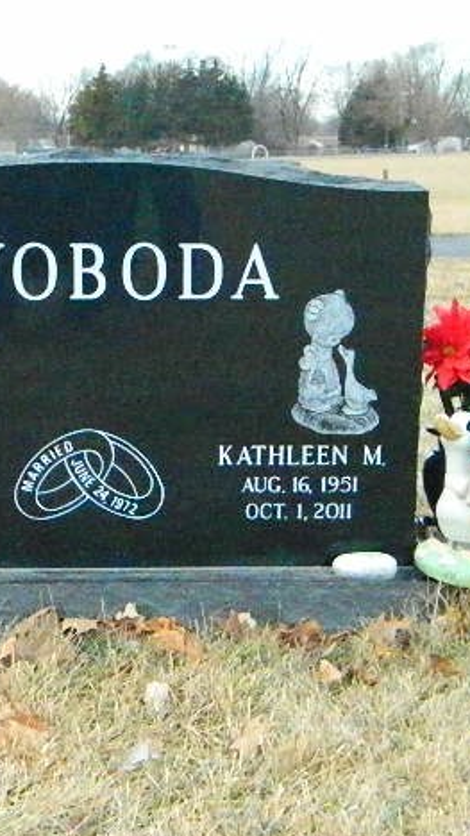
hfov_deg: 17.1
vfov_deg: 30.2
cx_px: 95
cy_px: 416
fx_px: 1552
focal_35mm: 70
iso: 6400
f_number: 10.2
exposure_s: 1/1000
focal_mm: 8.4
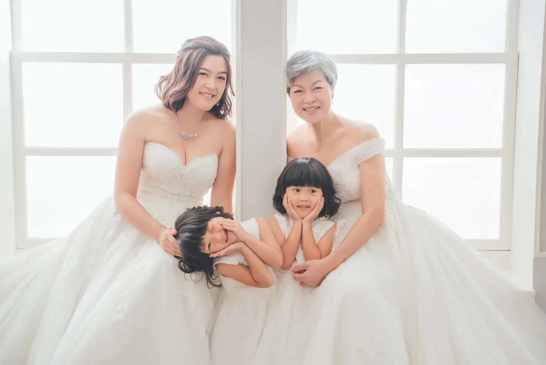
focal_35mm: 61
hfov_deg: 32.9
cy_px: 182
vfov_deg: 22.3
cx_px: 273
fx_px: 925
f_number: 4.5
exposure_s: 1/125
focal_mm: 61
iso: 800
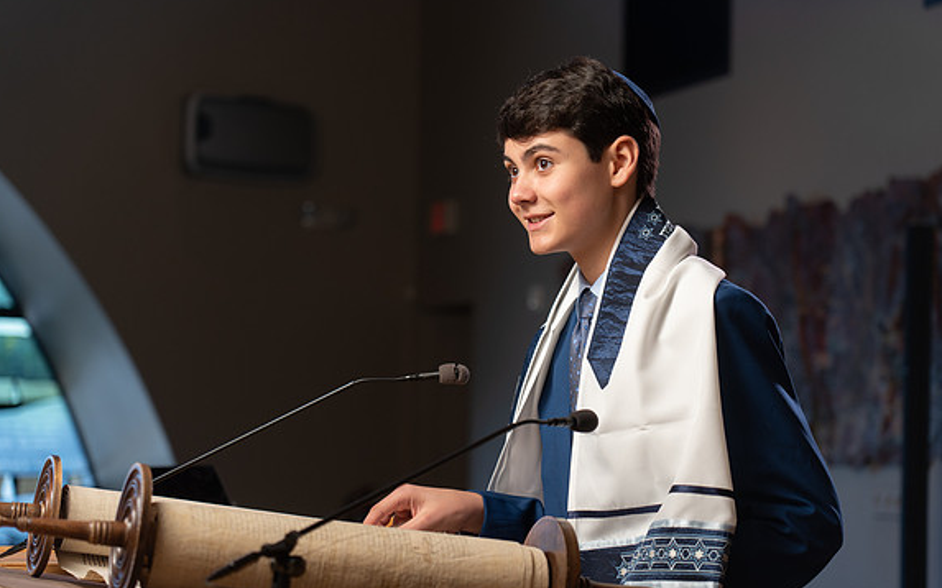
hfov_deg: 21.0
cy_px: 306
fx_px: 2541
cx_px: 472
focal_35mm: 99
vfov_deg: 13.2
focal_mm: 96
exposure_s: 1/250
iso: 500
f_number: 4
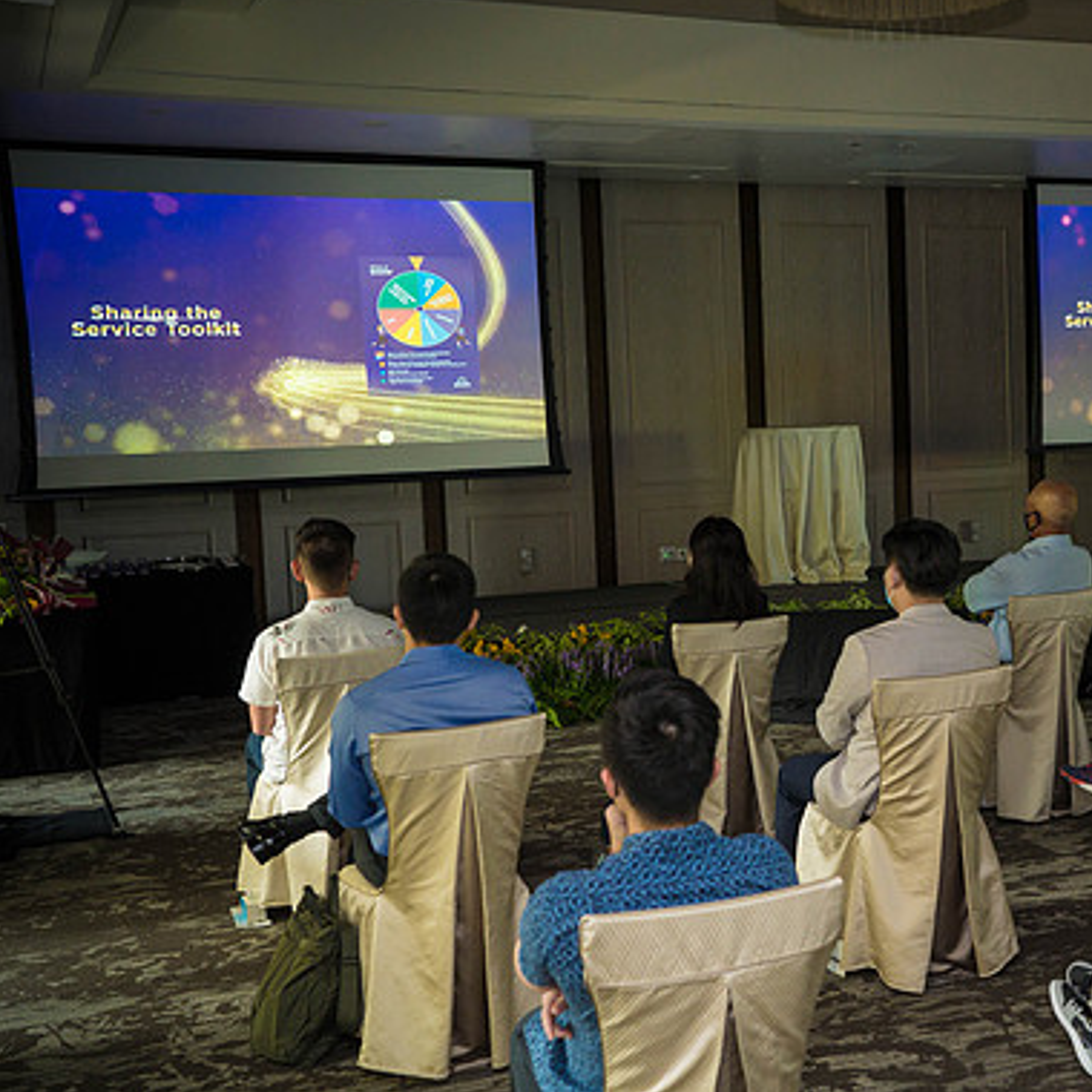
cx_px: 830
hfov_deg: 34.5
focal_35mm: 48
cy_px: 539
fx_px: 1713
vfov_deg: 35.4
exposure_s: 1/80
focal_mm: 37
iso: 2500
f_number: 5
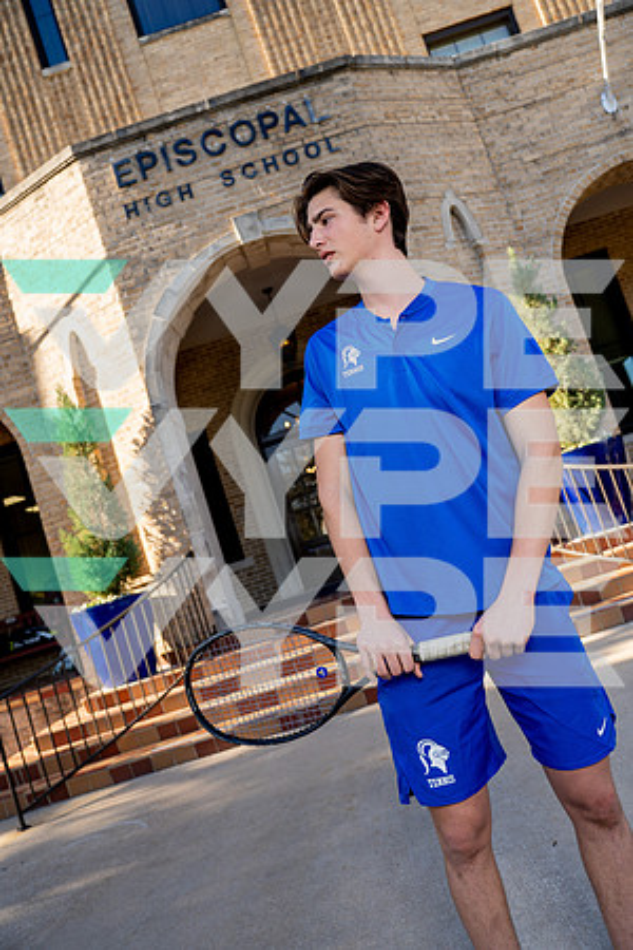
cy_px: 475
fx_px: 791
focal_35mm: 30
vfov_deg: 61.9
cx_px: 316
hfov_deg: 43.6
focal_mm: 30
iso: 100
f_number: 4
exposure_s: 1/250
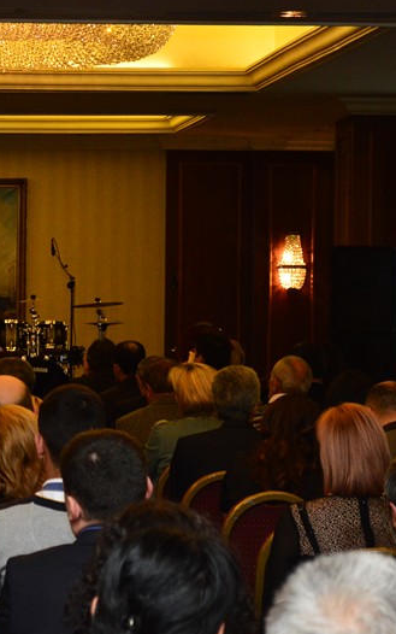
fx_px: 2205
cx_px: -72
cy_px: 317
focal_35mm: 128
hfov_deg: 10.1
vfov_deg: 16.3
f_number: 7.1
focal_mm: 55
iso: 1600
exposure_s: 1/80
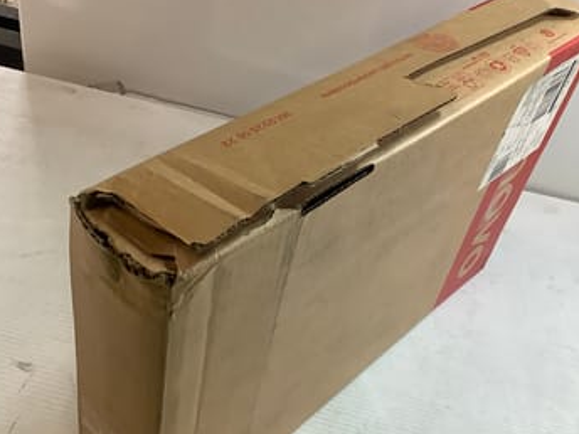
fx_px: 753
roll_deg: -8.7
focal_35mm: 45
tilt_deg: -42.2
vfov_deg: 32.2
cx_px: 291
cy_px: 228
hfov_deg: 42.1
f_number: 2.4
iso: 125
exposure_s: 1/50
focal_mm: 3.3
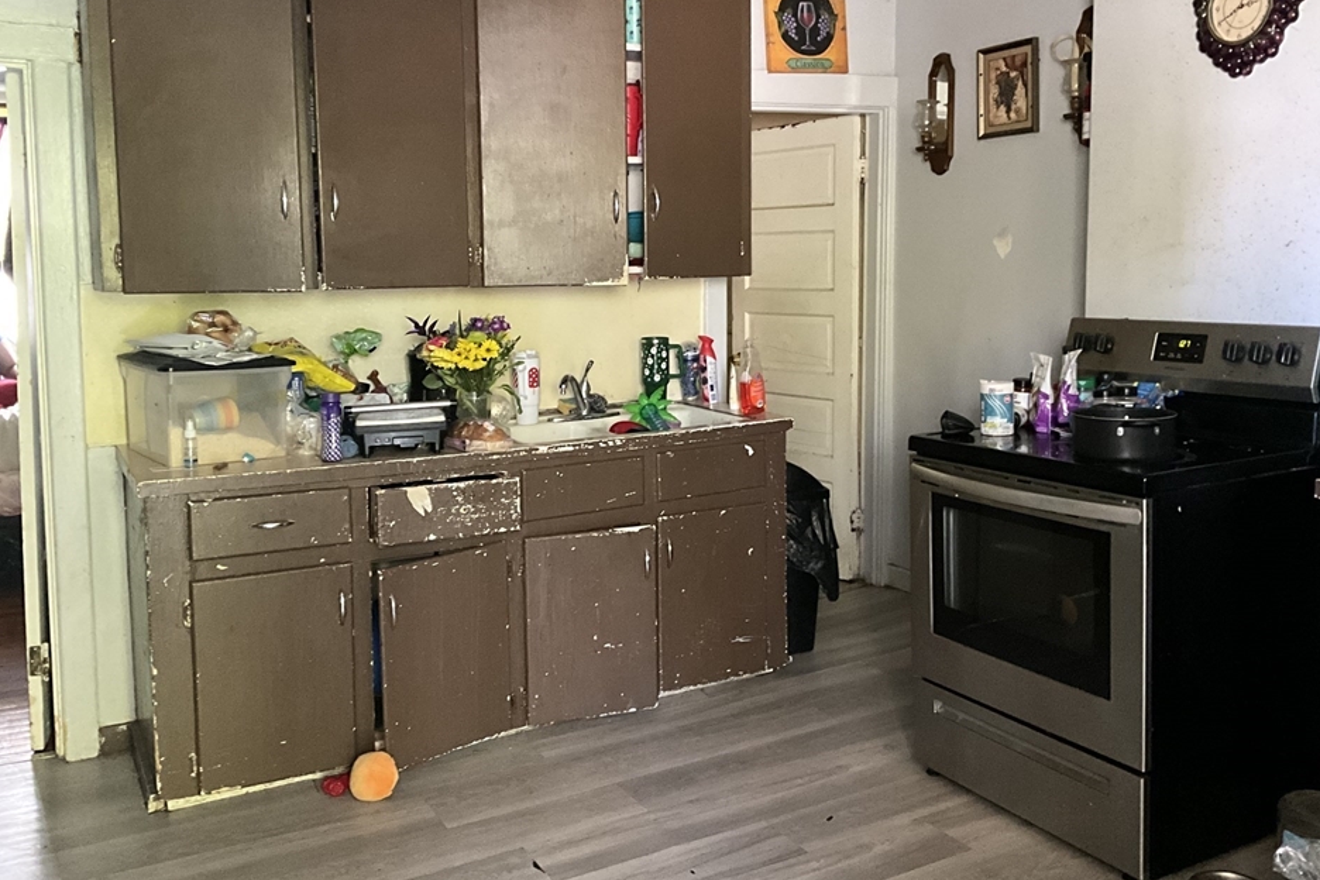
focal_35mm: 33
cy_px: 368
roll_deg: +1.6
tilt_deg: -5.0
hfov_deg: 57.2
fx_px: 1210
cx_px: 685
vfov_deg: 39.9
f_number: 1.8
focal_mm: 3
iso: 400
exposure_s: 1/30
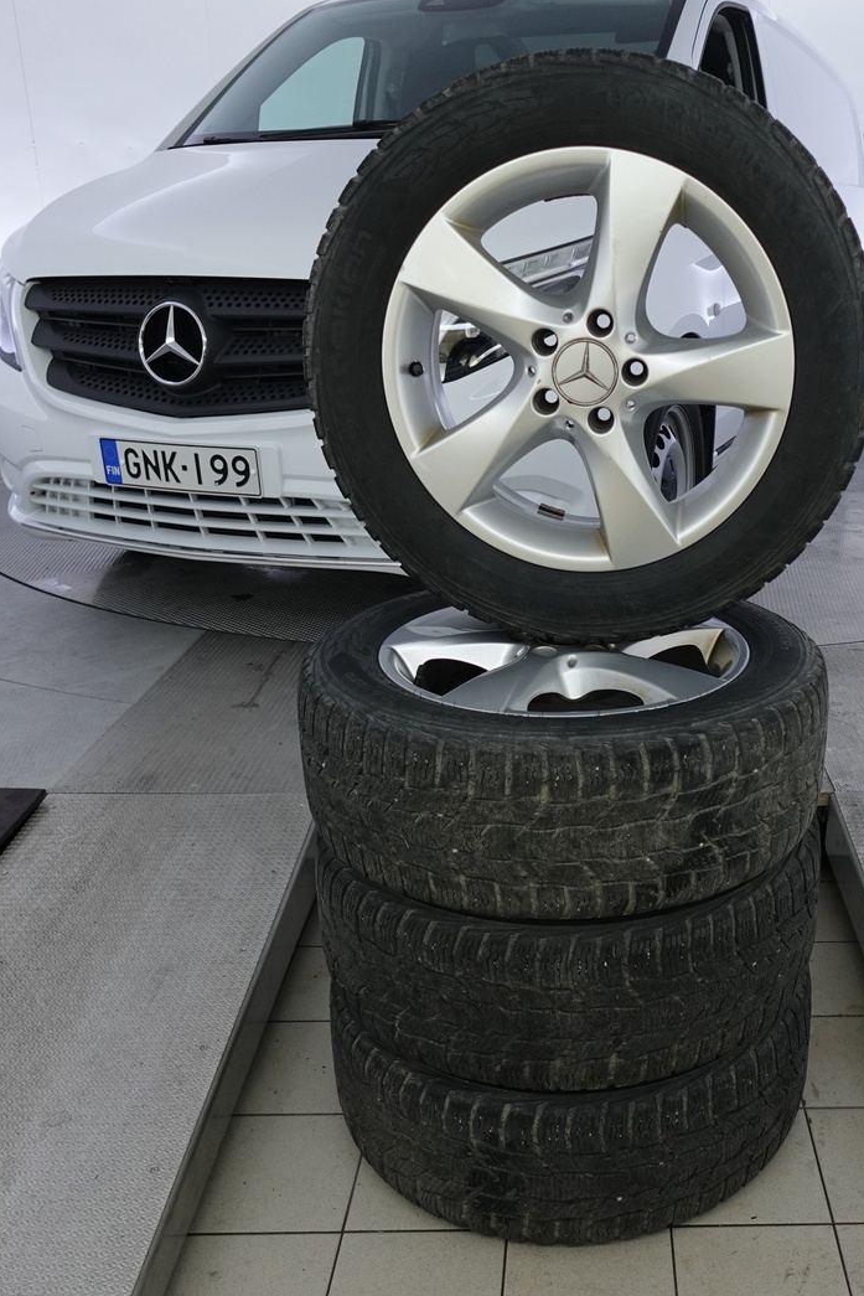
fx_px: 1116
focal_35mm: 31
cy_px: 657
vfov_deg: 60.3
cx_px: 612
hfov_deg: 41.5
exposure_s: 1/80
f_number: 2
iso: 320
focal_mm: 7.6
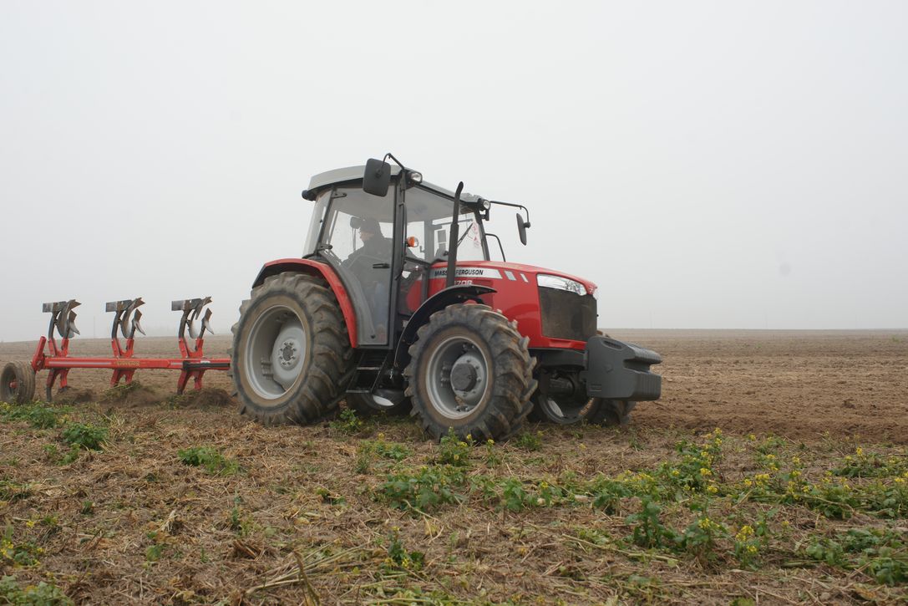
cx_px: 454
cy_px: 303
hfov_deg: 54.4
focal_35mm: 35
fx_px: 883
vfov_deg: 37.9
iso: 200
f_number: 8
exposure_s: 1/125
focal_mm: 35
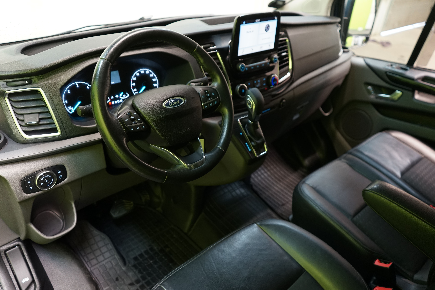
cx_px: 218
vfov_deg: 46.4
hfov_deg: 65.5
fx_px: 338
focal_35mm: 28
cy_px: 145
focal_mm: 28
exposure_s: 1/30
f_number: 3.5
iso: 1250
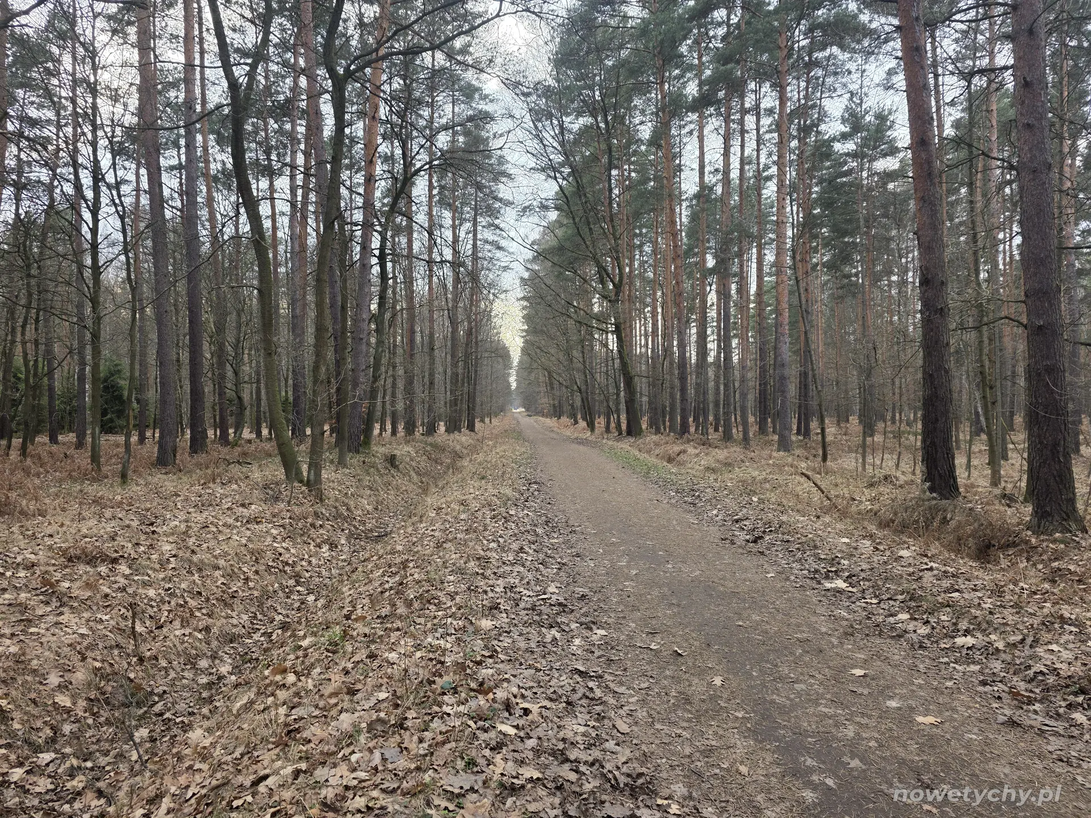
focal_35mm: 23
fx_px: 725
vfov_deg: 58.9
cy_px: 409
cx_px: 546
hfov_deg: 73.9
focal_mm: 6.3
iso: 80
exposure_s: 1/180
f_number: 1.7
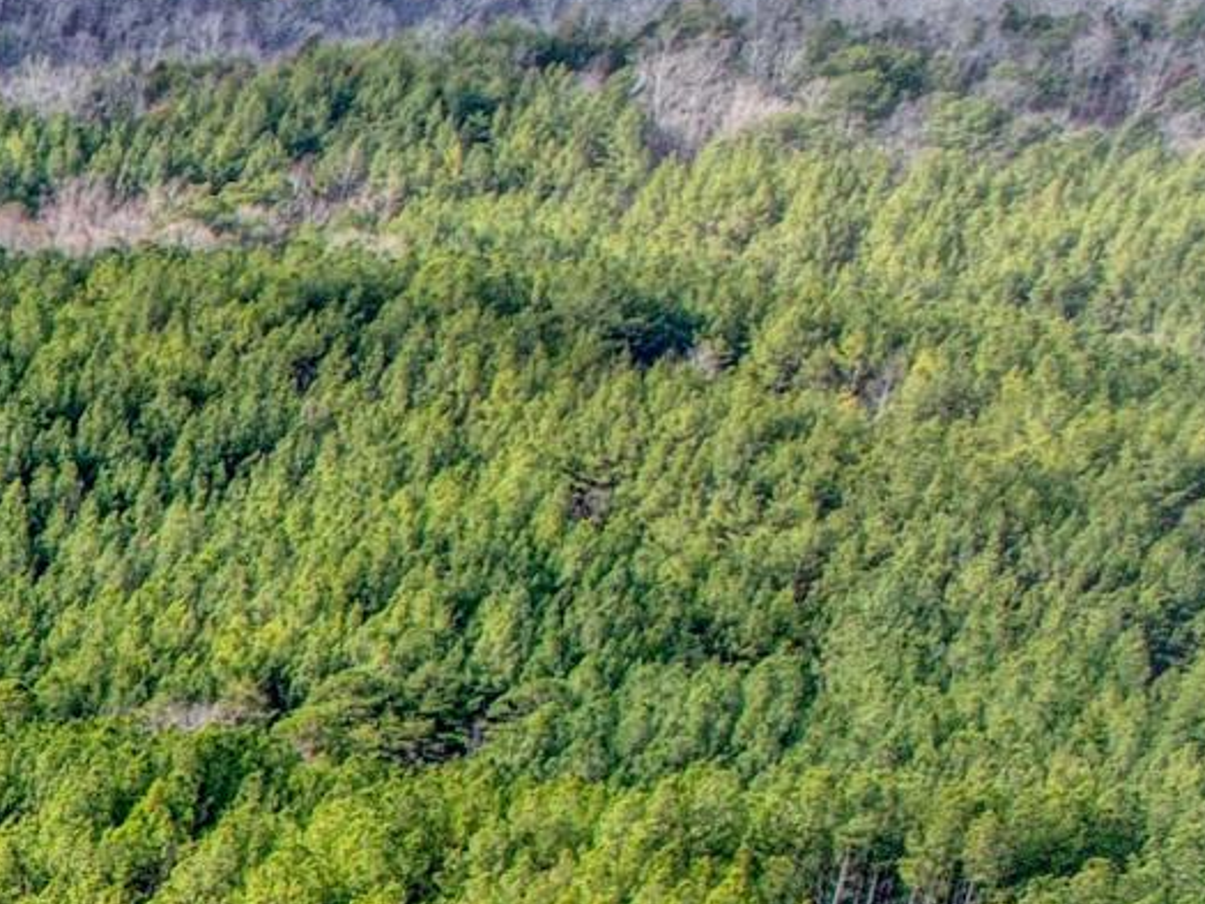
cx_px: -2196
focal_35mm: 121
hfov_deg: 11.4
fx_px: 4212
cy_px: 1346
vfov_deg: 11.7
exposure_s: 1/500
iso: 150
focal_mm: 8.4
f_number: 2.8
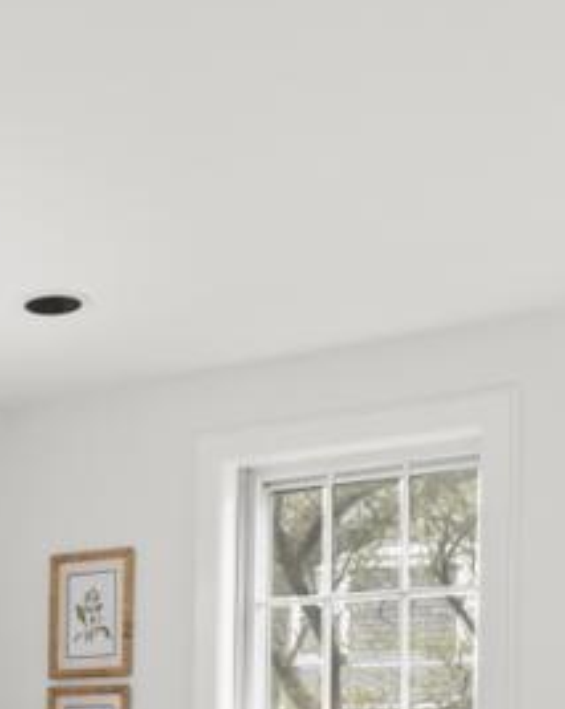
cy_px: 794
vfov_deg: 23.4
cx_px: -149
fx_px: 1591
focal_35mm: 76
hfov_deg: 18.8
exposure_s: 1/10
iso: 1000
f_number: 11
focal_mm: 12
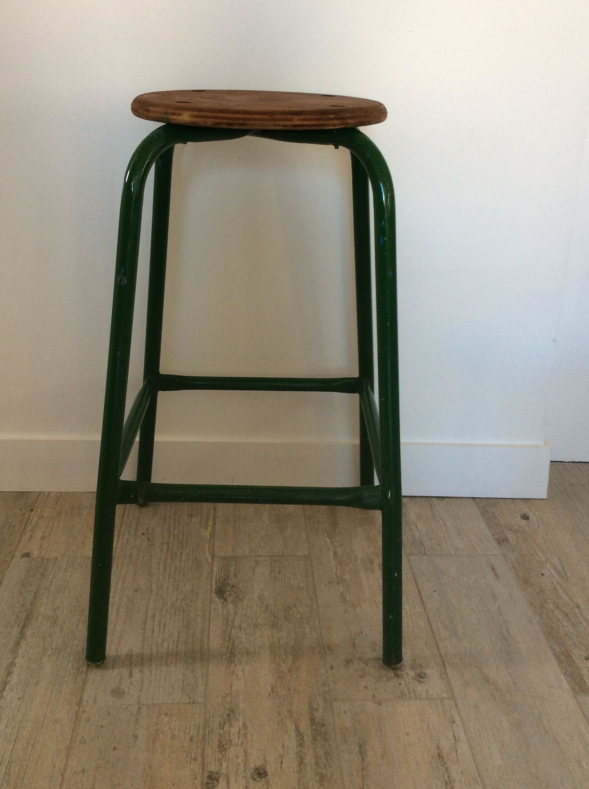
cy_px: 330
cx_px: 288
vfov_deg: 48.8
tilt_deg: -18.9
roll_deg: -0.4
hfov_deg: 37.6
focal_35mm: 38
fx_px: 865
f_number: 2.4
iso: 40
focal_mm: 3.3
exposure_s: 1/25
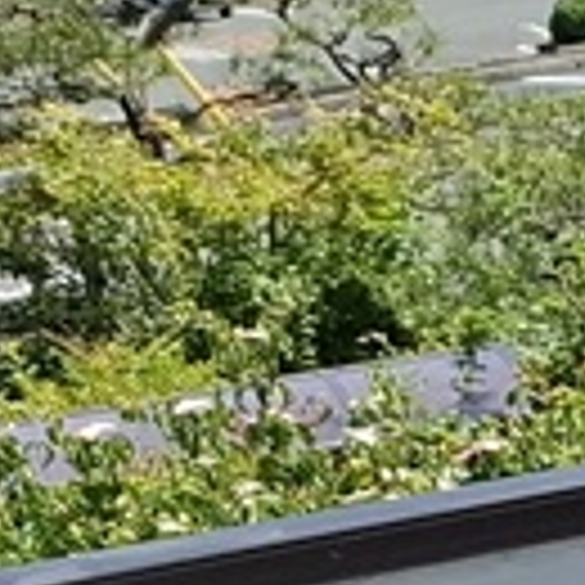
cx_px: 2034
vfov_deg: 8.2
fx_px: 3652
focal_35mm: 191
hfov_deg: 7.5
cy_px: 1544
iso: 50
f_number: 1.8
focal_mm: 5.54
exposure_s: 1/1880
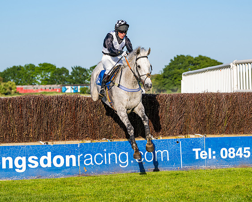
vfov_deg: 10.6
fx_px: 1090
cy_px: 91
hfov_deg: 13.2
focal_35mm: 146
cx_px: 128
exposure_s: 1/1250
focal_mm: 100
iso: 200
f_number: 4
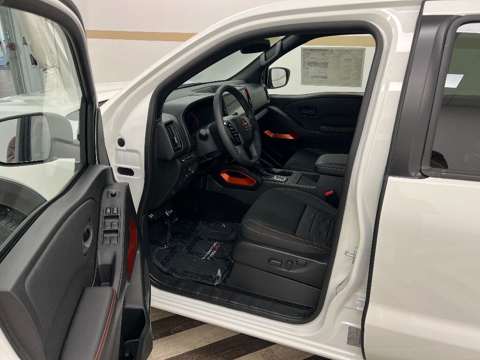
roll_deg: -0.4
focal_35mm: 26
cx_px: 240
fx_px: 361
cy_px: 180
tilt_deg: -22.8
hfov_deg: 67.3
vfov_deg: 53.1
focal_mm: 5.7
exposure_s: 1/60
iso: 80
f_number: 1.5
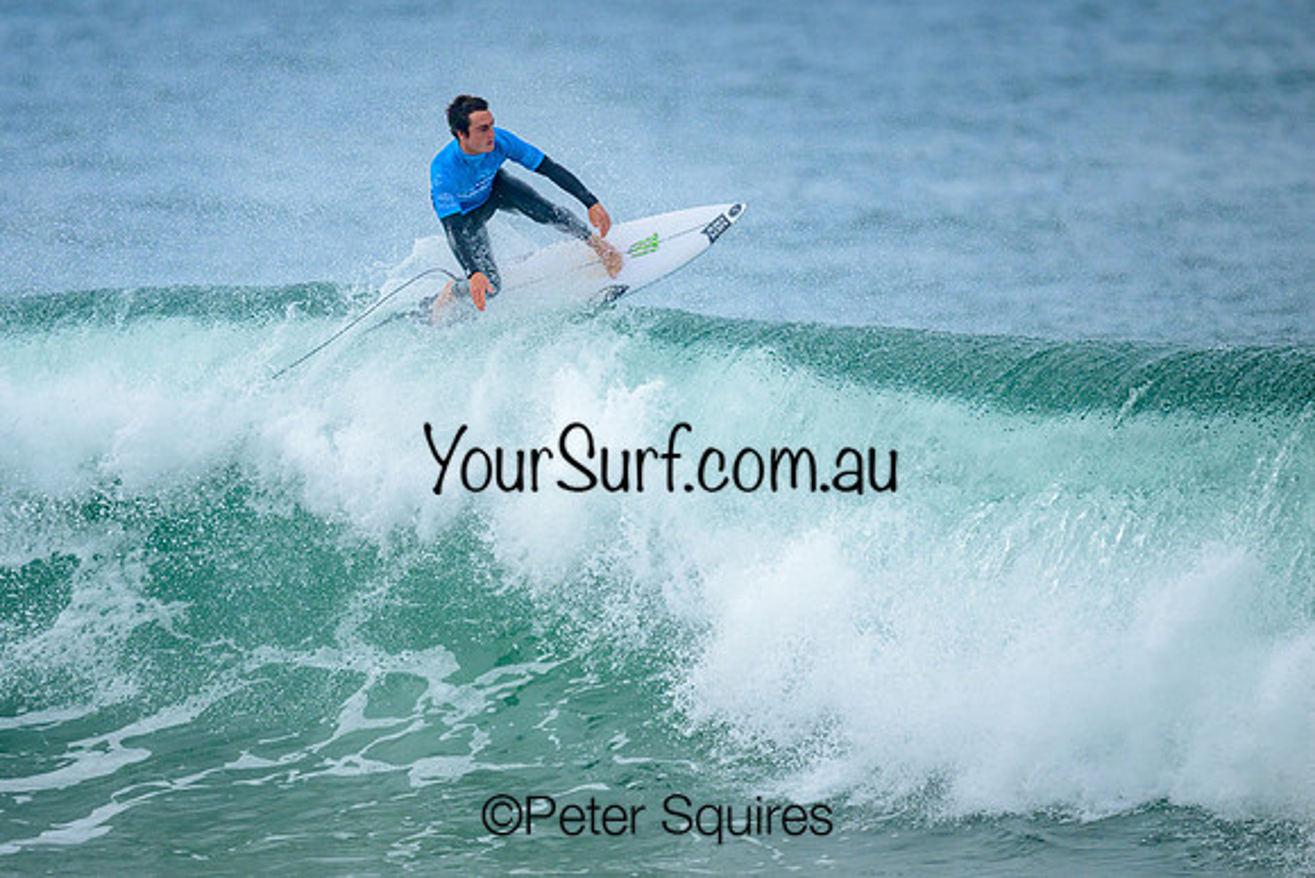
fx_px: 37749
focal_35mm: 1033
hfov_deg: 2.0
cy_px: 500
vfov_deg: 1.3
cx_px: 466
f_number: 6.3
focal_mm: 800
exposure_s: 1/2000
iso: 320
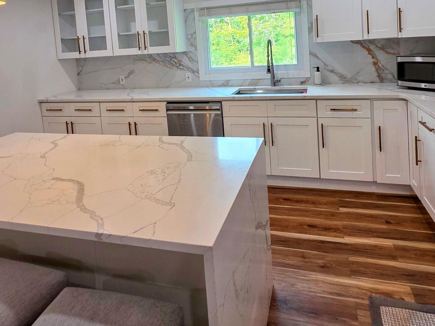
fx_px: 289
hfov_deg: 73.9
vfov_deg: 54.7
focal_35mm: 23
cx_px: 226
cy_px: 64
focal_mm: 2.2
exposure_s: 1/120
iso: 100
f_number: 1.9
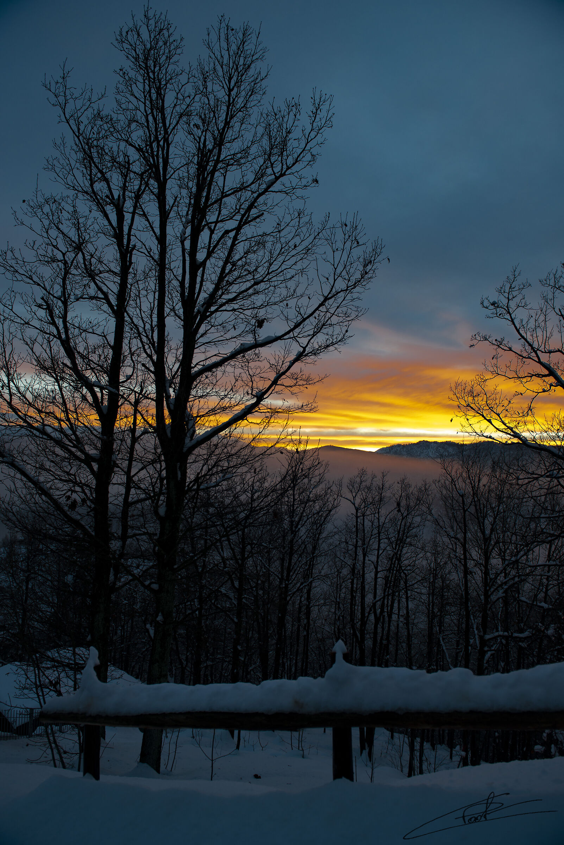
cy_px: 422
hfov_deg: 53.2
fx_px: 563
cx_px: 282
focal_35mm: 24
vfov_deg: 73.7
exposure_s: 1/100
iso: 320
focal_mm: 24
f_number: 5.6
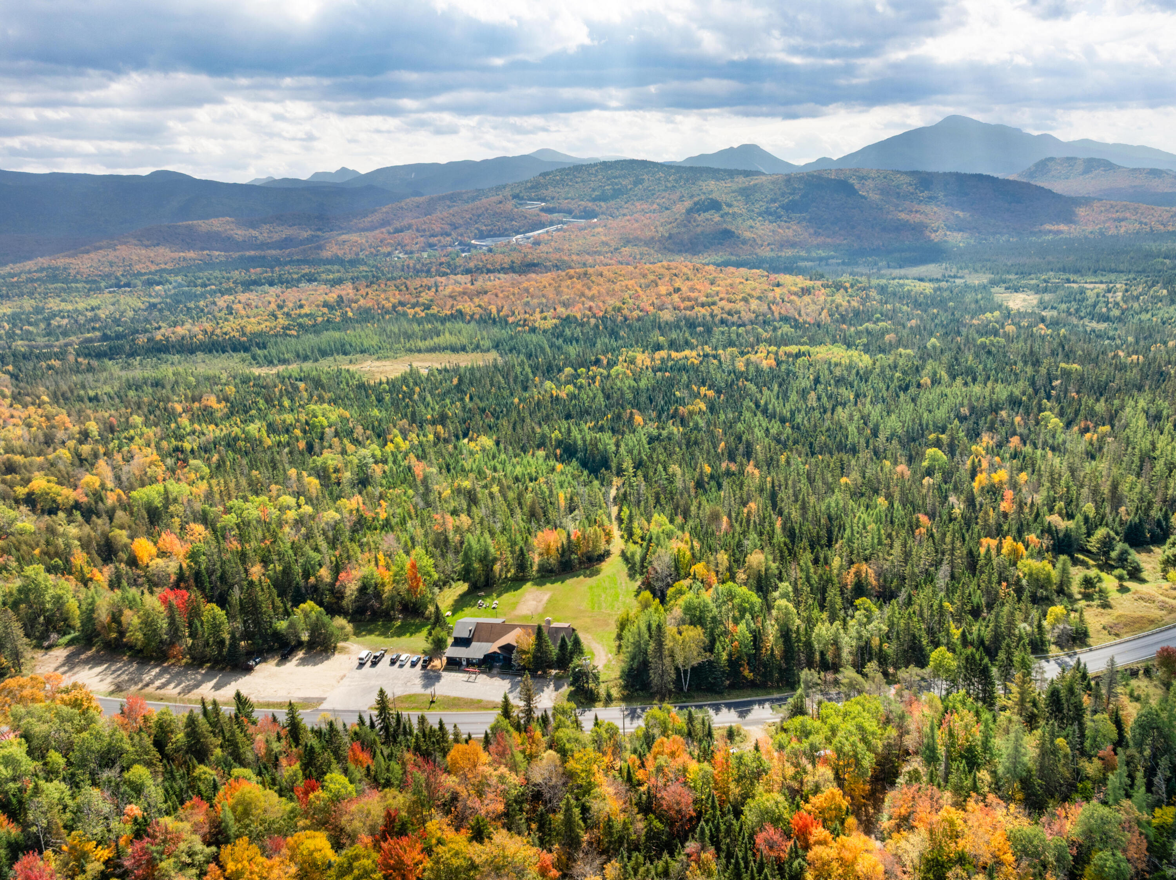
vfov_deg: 56.8
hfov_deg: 71.6
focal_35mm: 24
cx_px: 588
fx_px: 815
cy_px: 440
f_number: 5.6
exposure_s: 1/320
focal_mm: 12.29
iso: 100
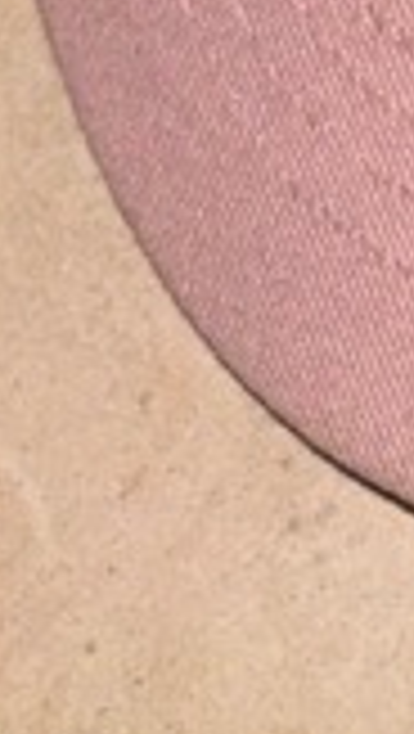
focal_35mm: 174
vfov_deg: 10.2
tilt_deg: -71.1
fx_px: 3387
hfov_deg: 6.7
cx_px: 927
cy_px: -1198
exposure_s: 1/33
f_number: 1.6
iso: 32
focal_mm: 5.96
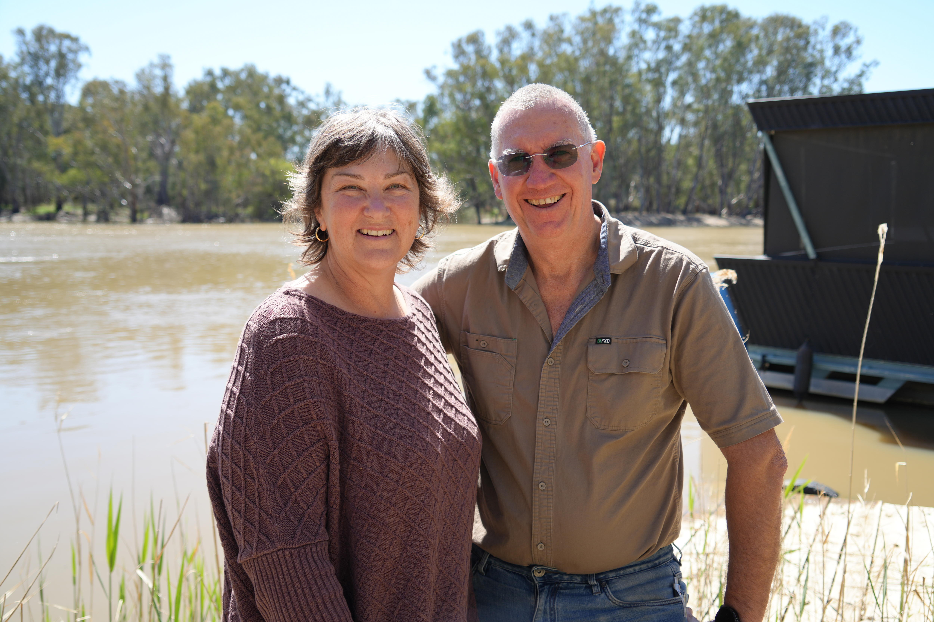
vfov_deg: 42.3
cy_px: 311
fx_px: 804
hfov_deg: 60.3
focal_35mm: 31
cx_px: 467
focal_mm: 31
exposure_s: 1/320
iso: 100
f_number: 4.5
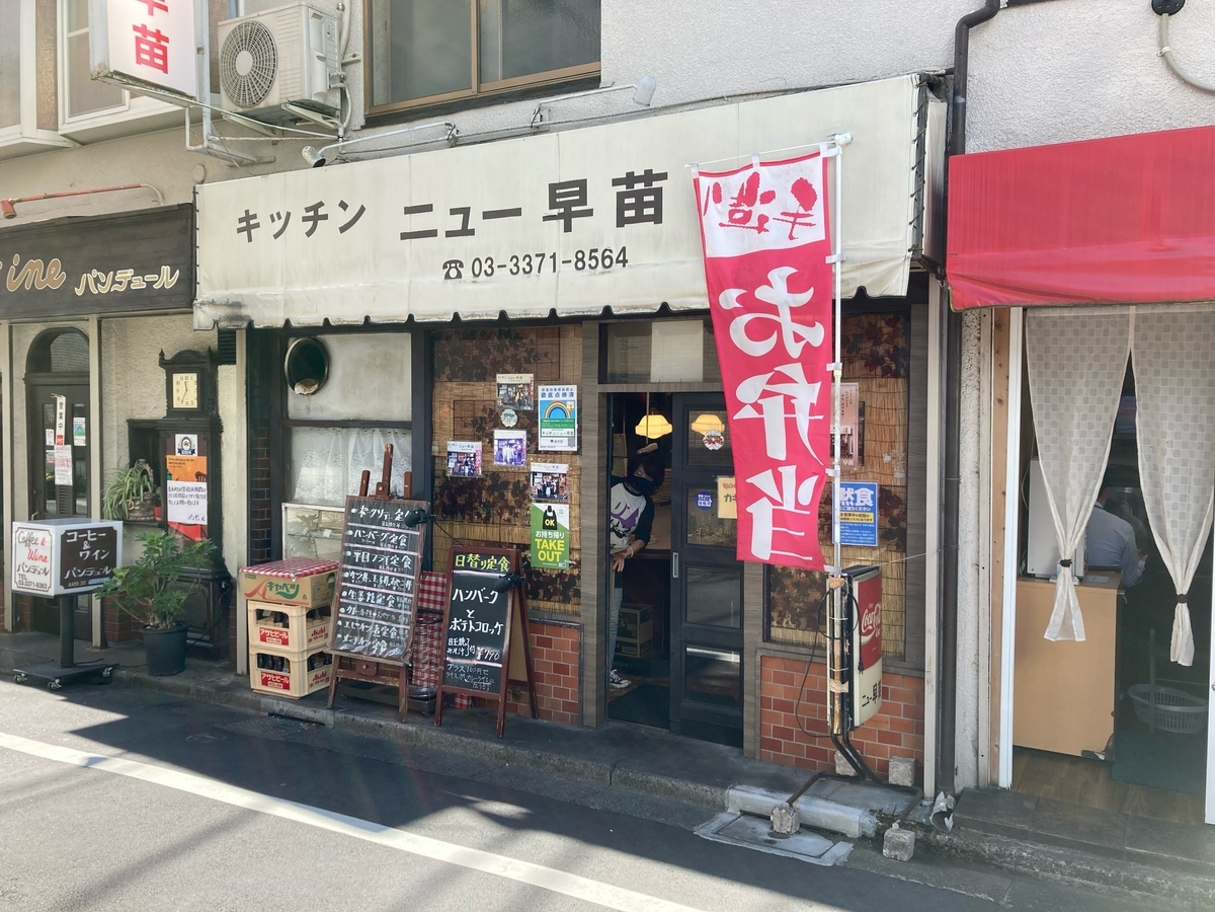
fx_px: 983
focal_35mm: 28
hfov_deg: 63.4
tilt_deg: -1.6
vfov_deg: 49.7
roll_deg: -1.5
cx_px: 608
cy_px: 456
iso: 20
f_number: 1.8
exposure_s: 1/291
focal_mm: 3.99
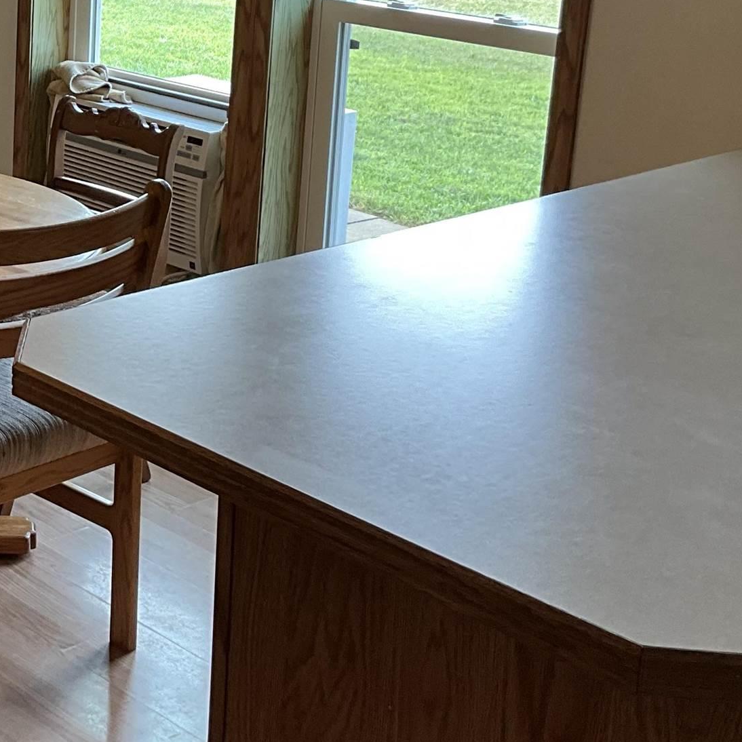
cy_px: 170
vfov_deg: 23.7
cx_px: -101
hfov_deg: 22.5
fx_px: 1746
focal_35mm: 72
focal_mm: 3
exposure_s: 1/60
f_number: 1.8
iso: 32
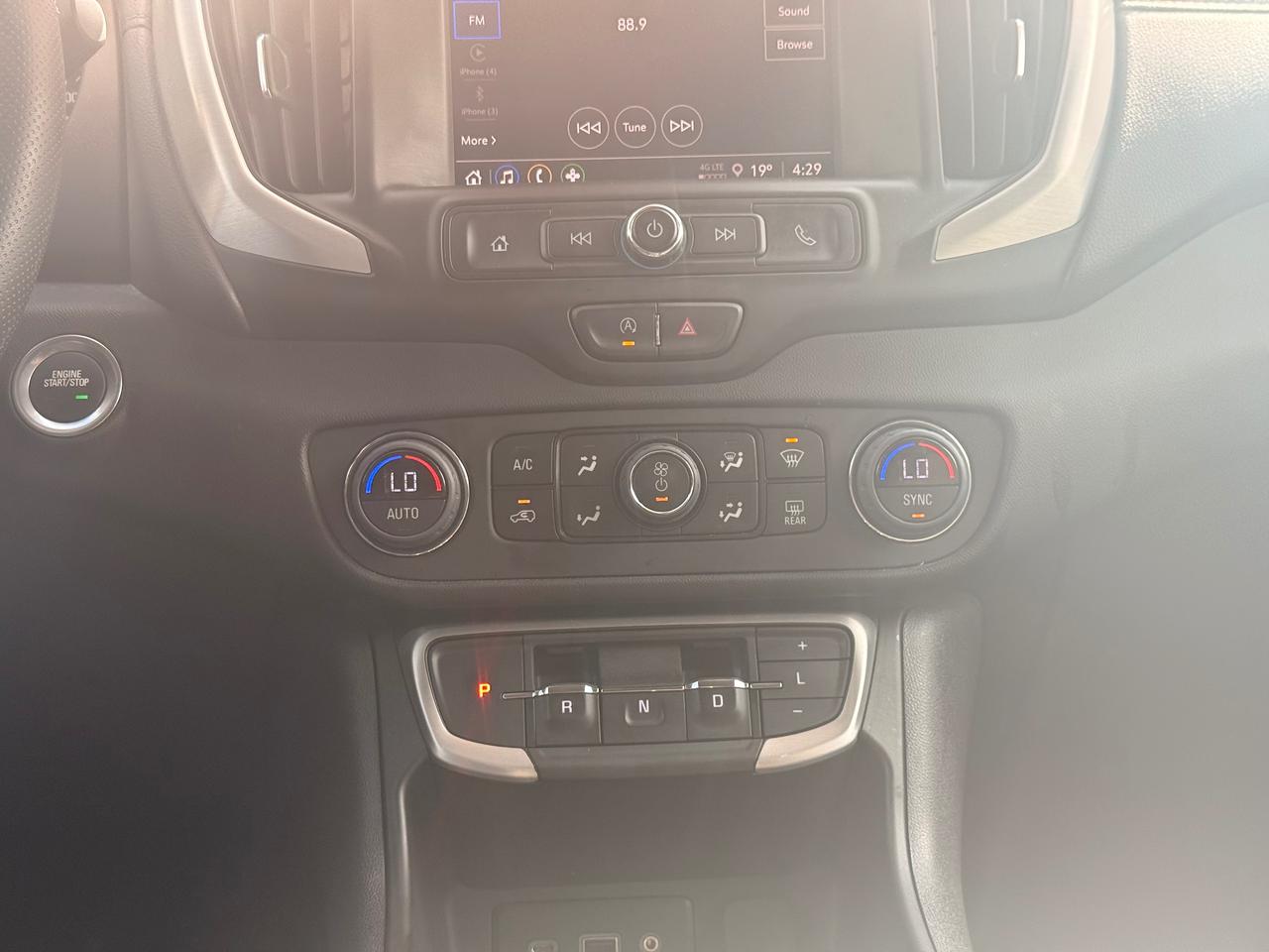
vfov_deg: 30.3
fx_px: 1760
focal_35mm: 48
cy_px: 476
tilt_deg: -11.2
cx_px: 634
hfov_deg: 39.7
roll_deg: +0.0
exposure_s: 1/242
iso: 100
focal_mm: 6.76
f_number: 1.78
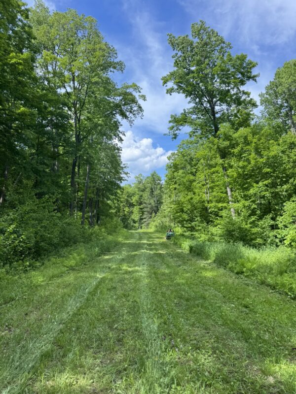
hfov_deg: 56.8
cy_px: 197
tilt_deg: +6.5
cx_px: 148
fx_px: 274
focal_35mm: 24
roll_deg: +0.0
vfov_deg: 71.6
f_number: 1.78
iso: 80
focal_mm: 6.76
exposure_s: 1/1395
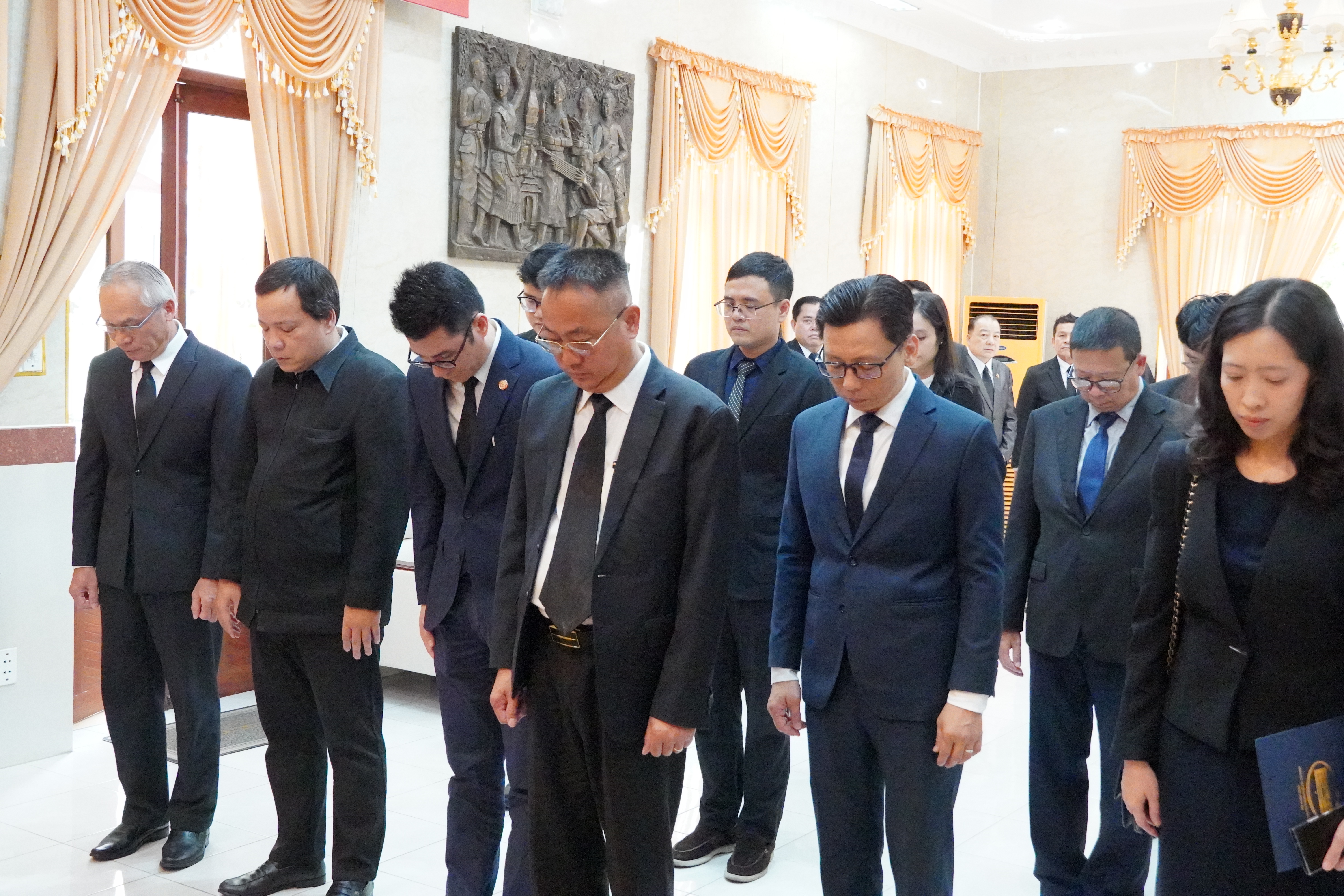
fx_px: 1680
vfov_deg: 29.9
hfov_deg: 43.6
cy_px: 448
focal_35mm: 45
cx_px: 672
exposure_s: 1/160
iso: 16000
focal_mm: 30
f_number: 5.6
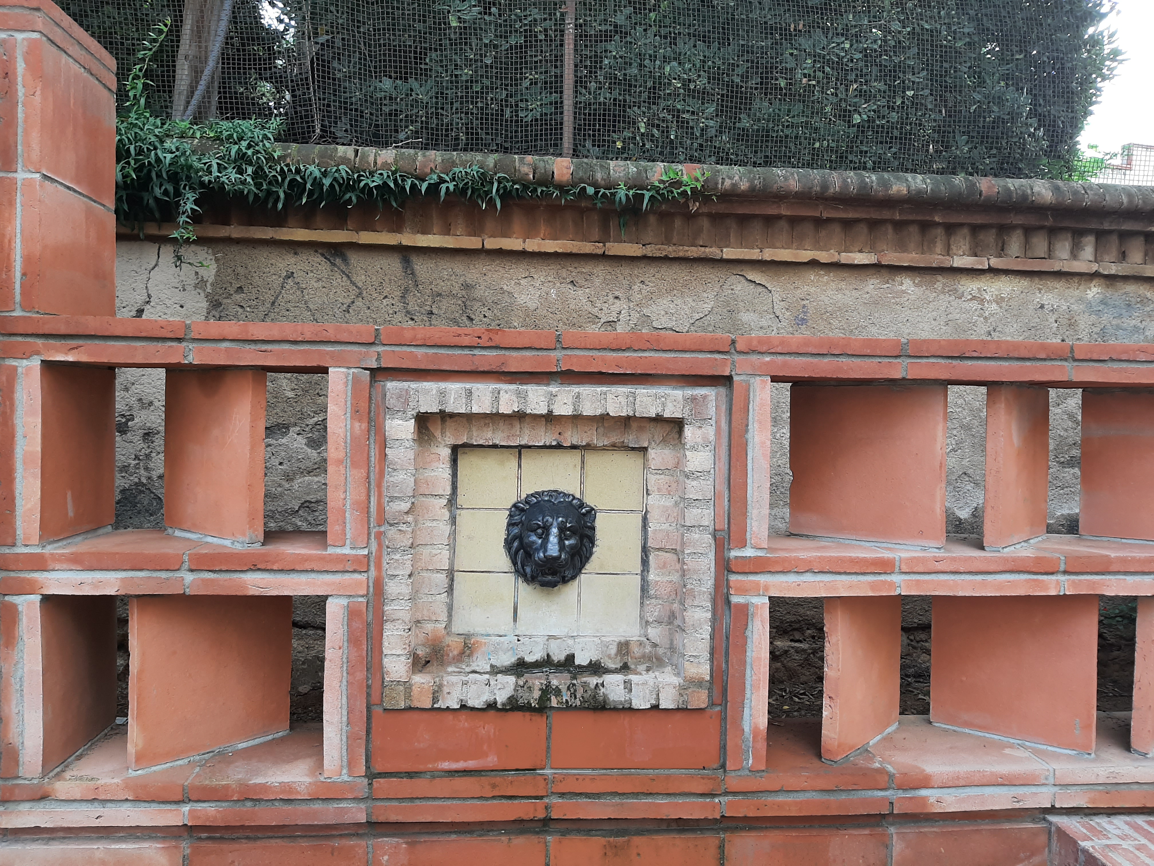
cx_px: 577
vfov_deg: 53.1
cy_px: 433
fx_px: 867
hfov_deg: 67.3
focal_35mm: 26
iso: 40
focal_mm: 3.93
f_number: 1.7
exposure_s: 1/205
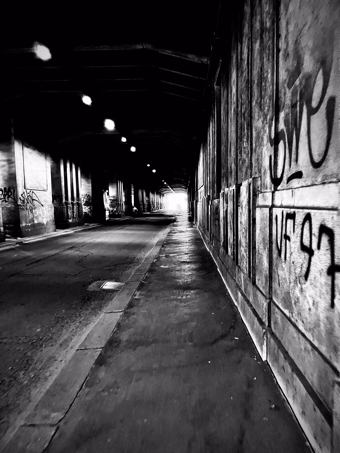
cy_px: 226
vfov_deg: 67.3
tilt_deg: -0.9
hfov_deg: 53.1
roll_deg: -0.6
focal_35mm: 26
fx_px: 340
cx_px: 170
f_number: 1.6
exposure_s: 1/36
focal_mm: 5.1
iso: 640
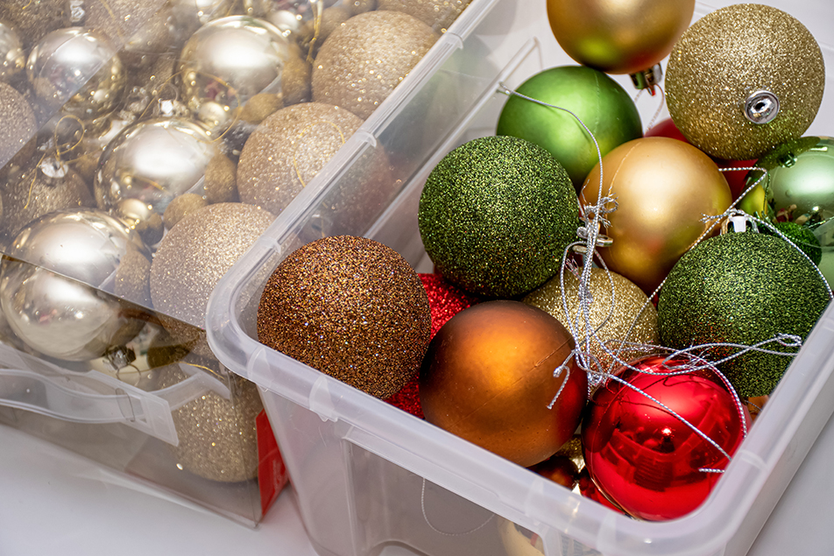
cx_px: 417
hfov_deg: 24.2
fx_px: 1946
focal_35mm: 84
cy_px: 278
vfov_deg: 16.3
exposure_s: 1/250
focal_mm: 56
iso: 250
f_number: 4.8
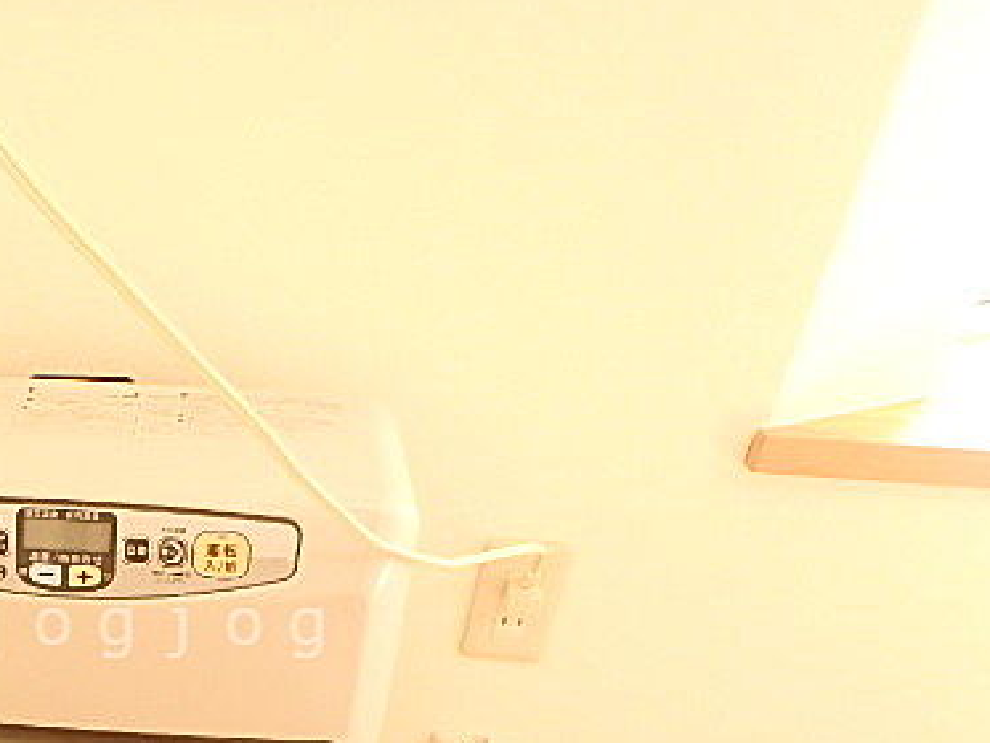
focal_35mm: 36
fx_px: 1030
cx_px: 157
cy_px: 626
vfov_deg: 37.8
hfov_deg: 47.6
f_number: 3.5
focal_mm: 3.7
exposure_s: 1/40
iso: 200
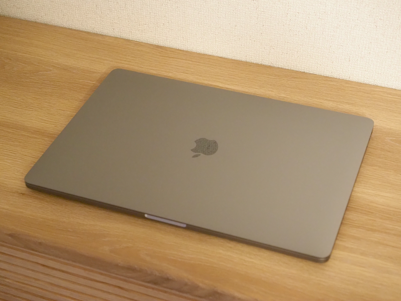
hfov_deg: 30.3
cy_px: 150
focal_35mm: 64
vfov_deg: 22.9
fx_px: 741
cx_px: 200
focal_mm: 32
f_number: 4
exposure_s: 1/80
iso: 4000
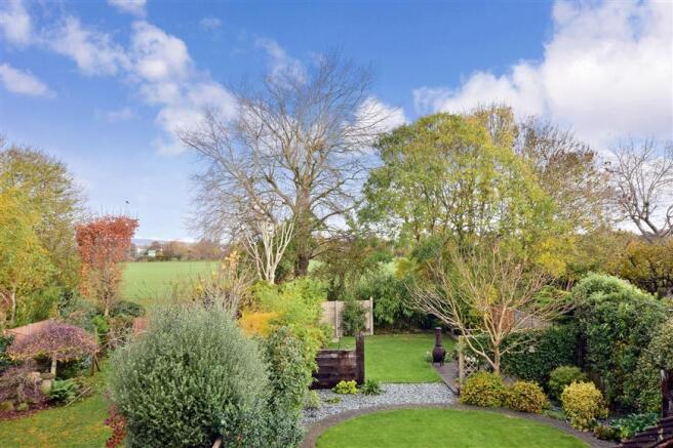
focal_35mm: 30
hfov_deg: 61.9
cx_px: 336
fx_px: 561
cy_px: 224
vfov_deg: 43.6
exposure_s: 1/80
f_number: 13
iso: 400
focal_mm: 20
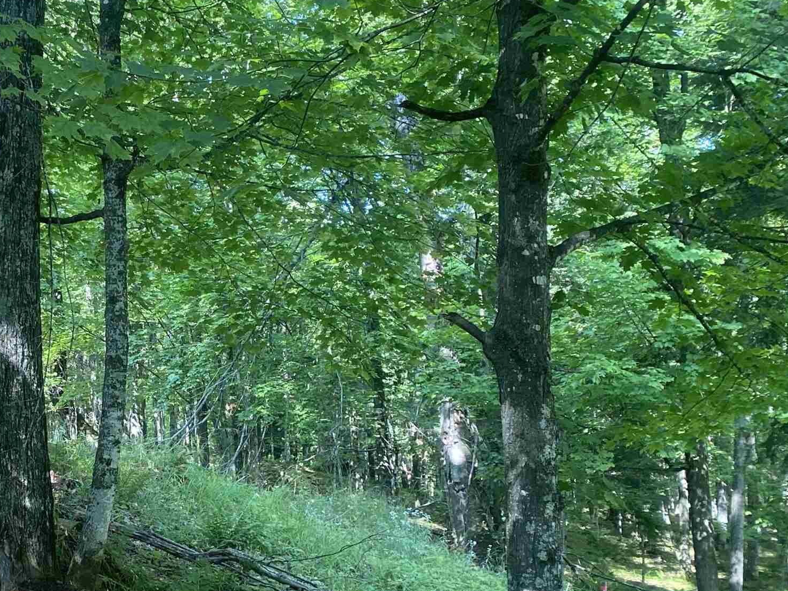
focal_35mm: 54
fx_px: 1229
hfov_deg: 33.7
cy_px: 385
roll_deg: +2.4
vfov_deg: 26.9
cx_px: 86
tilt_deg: +3.8
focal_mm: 4.25
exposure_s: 1/121
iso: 100
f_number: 1.8
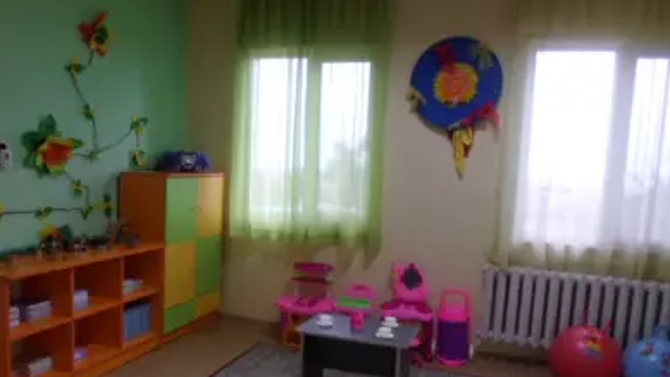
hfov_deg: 67.9
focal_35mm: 28
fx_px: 498
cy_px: 231
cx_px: 336
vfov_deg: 41.3
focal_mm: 4.5
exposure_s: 1/30
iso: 120
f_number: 2.5
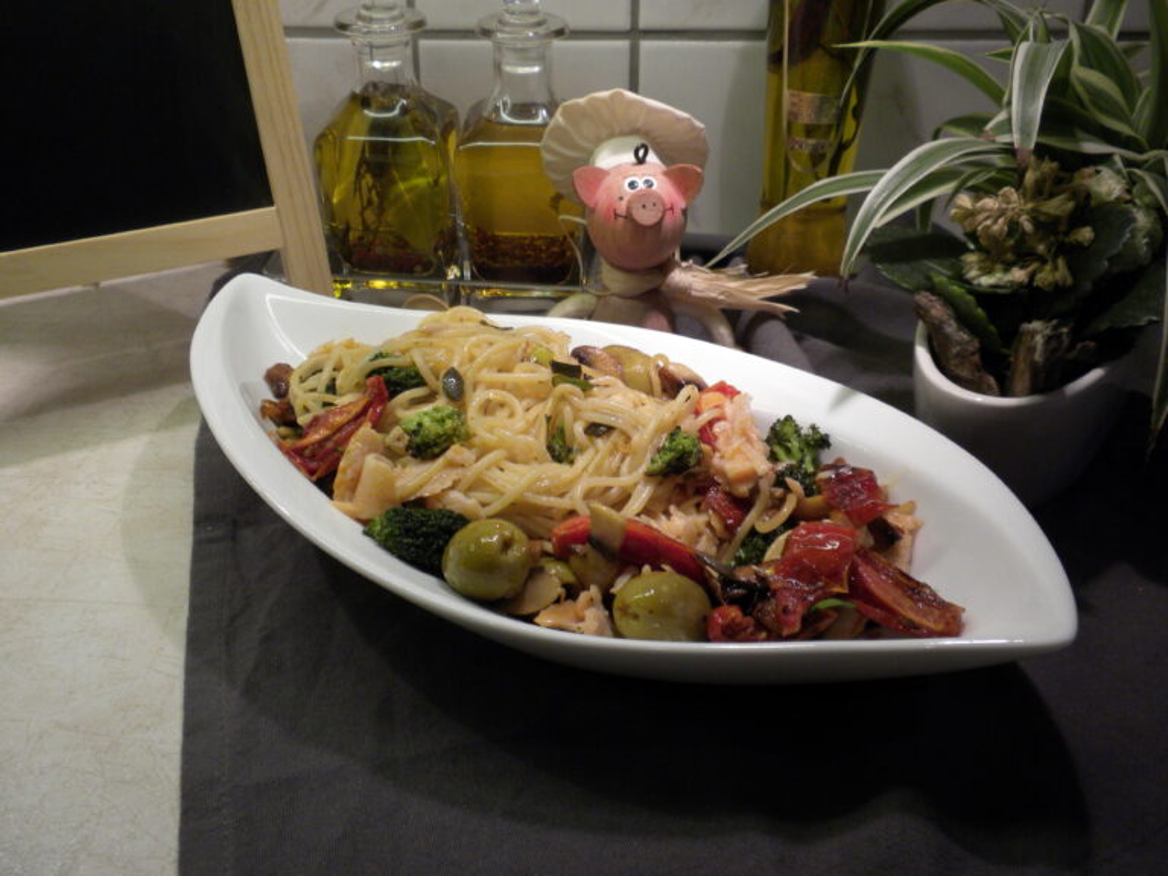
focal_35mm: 37
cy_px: 438
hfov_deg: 50.1
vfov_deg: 38.7
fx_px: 1248
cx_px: 584
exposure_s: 1/61.7
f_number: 3.5
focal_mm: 6.6
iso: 163
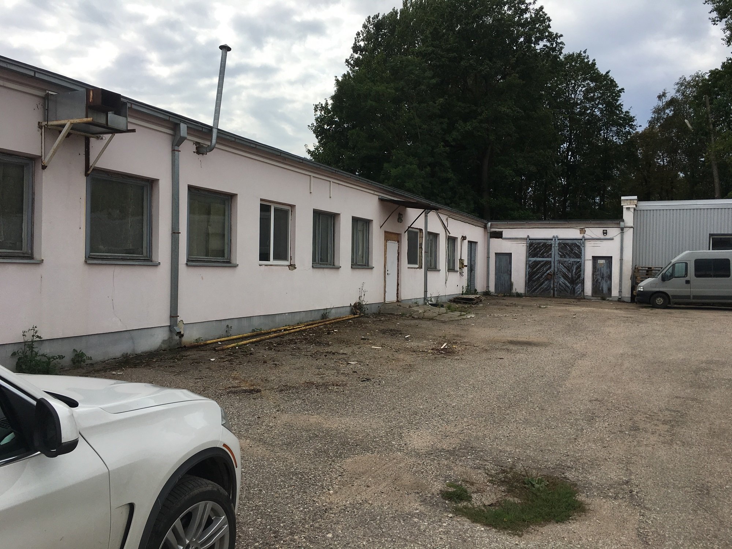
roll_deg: -1.7
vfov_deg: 48.2
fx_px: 613
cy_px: 274
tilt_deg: +0.7
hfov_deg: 61.7
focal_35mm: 29
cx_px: 366
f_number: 2.2
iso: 25
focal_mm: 4.15
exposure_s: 1/1241
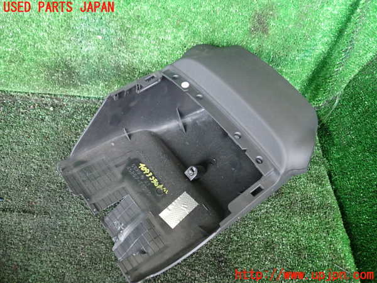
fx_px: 327
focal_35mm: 30
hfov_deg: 60.0
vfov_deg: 46.8
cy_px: 142
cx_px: 188
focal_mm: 5.4
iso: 800
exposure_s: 1/30
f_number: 2.3
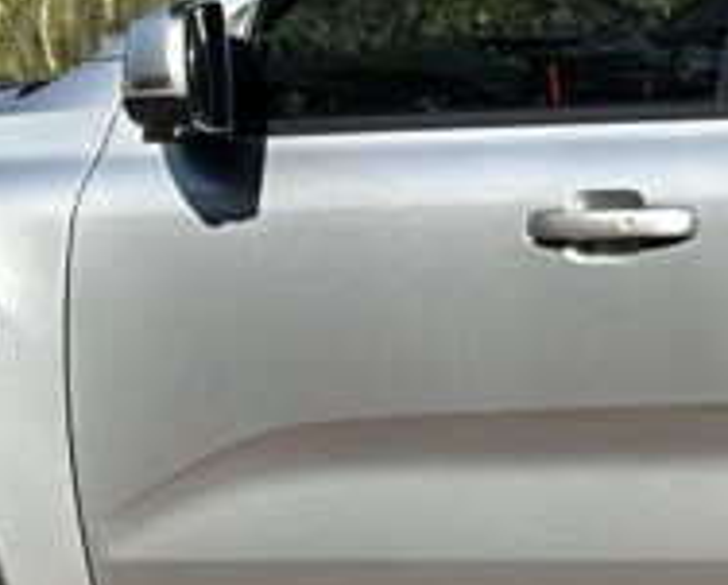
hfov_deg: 4.7
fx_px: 8589
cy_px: 81
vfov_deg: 3.9
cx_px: 1785
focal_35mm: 398
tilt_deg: -5.0
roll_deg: -1.1
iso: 100
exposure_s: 1/3367
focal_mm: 6.86
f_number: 1.78
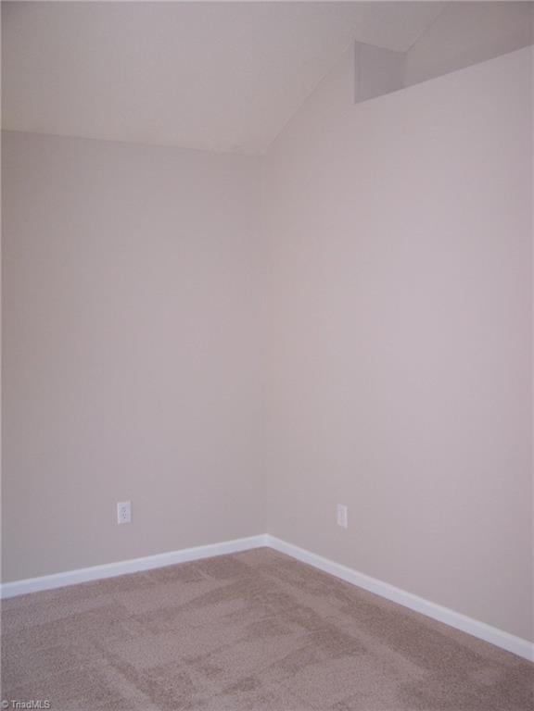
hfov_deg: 37.7
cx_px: 267
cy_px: 356
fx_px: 782
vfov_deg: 49.0
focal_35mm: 38
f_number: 2.8
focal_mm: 6.3
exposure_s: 1/60
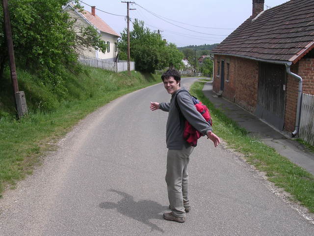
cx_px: 157
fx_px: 345
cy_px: 118
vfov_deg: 37.7
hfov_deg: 49.0
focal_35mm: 38
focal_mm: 5.8
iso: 100
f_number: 5.6
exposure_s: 1/295
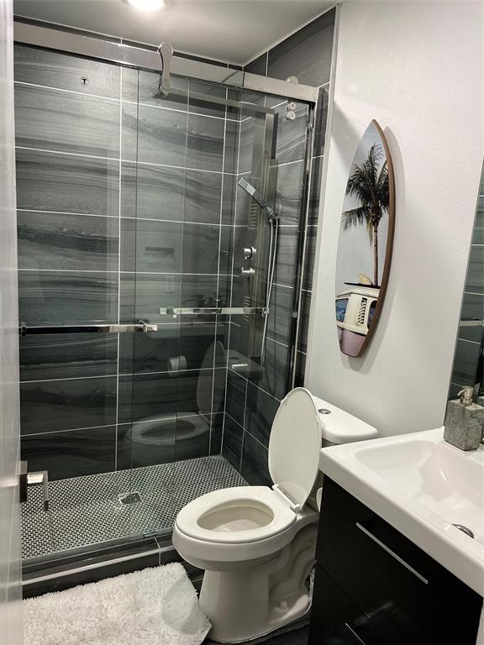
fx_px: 485
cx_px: 242
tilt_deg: -9.6
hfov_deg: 53.1
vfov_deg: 67.3
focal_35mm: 26
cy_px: 322
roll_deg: -2.7
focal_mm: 5.7
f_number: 1.5
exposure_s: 1/60
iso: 250
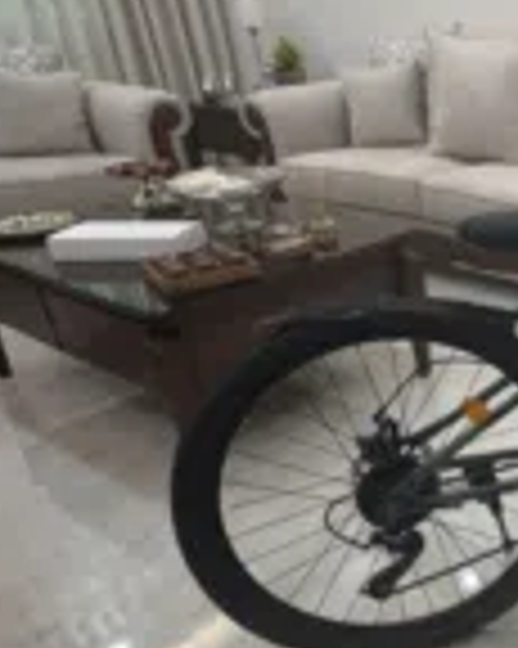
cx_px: 640
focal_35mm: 38
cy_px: 342
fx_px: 729
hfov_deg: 31.8
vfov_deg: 47.9
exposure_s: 1/100
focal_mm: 2.22
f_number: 2.2
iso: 100
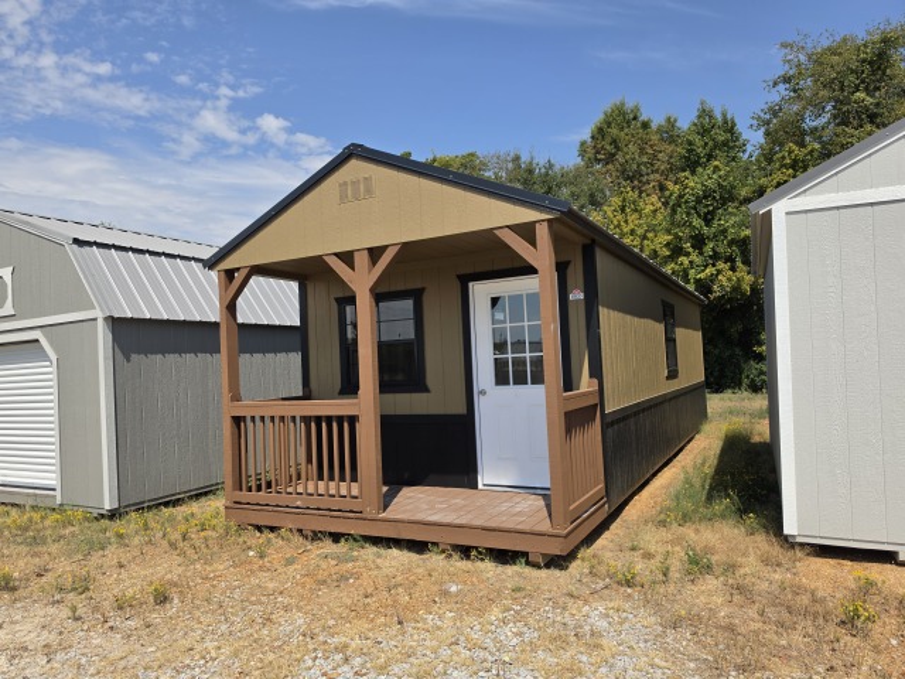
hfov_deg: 73.9
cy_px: 340
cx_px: 452
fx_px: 601
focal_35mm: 23
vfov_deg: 58.9
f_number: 1.4
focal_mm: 6.5
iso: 64
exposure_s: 1/7622
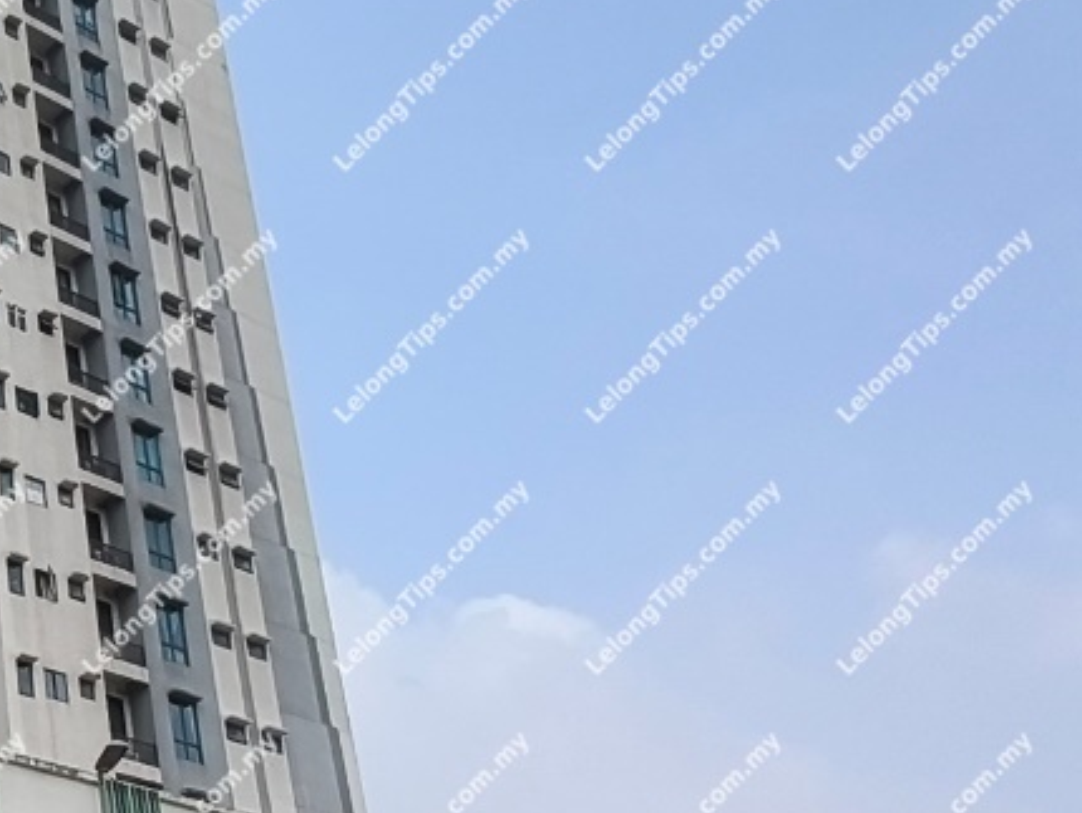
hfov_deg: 29.4
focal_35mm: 52
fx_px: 1626
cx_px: -336
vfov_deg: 28.0
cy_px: 347
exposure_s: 1/720
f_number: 2.2
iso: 50
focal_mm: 1.67
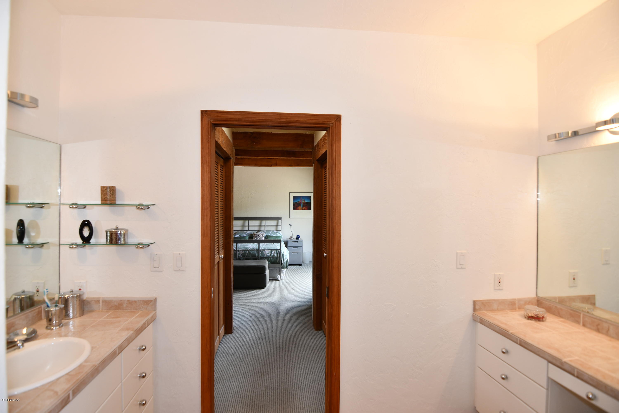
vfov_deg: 73.7
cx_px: 310
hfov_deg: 96.7
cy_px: 206
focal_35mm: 16
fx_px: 275
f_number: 4
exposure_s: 1/60
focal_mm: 11
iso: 250
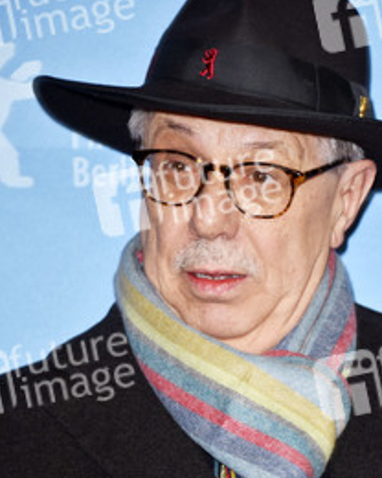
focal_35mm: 303
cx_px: 241
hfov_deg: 5.1
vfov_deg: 6.4
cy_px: 285
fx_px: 4282
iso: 800
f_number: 5.6
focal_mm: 210
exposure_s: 1/125
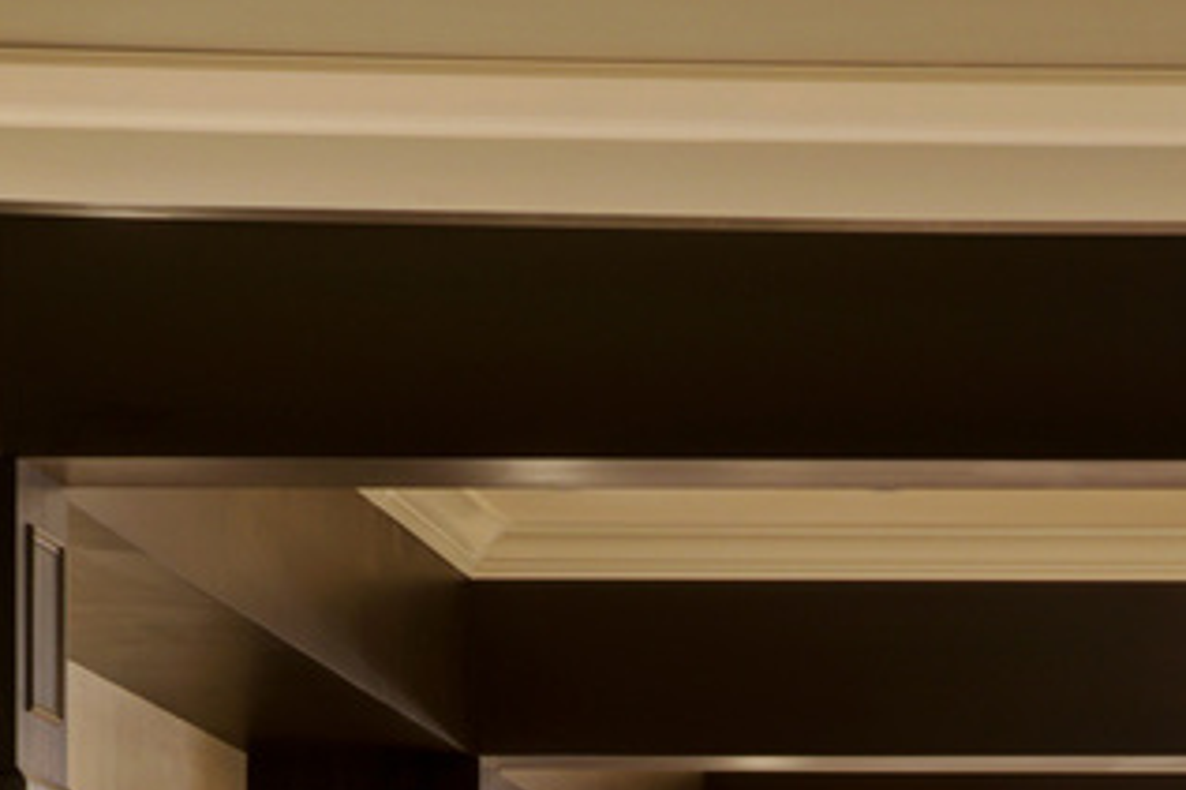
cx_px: 1523
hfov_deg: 6.7
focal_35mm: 303
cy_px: 1376
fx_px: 9977
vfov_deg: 4.5
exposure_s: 2
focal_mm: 50
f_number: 8
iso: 100
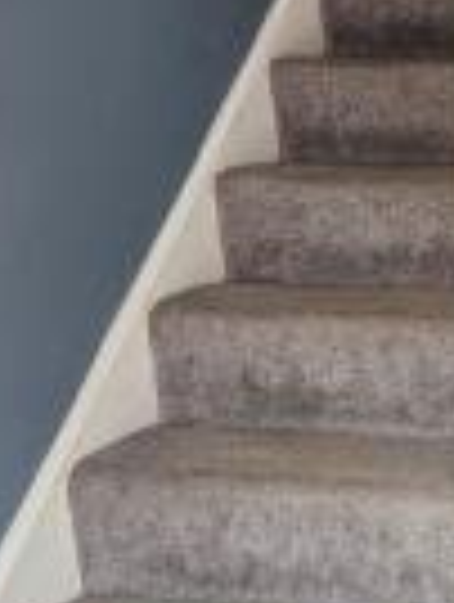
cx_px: 607
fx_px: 1307
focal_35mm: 75
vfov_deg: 25.8
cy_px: 214
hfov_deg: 18.2
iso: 125
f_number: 1.8
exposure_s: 1/100
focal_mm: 5.4
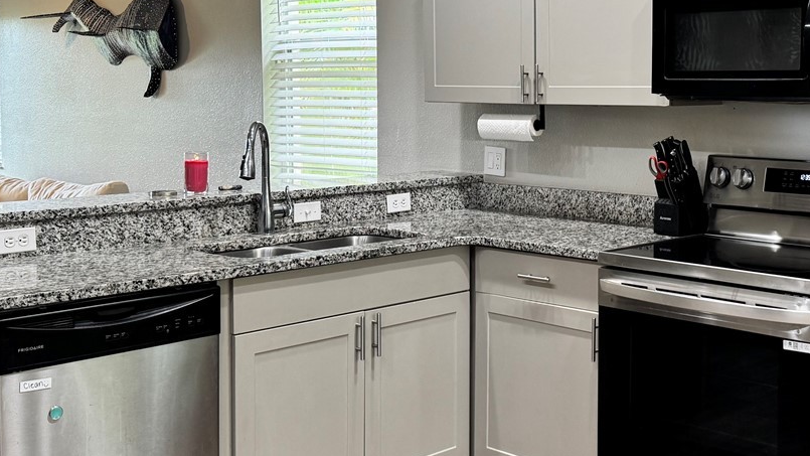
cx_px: 589
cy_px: 161
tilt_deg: -4.3
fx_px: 1117
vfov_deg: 23.0
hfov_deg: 39.0
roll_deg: -0.3
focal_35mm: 52
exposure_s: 1/60
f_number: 1.78
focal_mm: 6.76
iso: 160
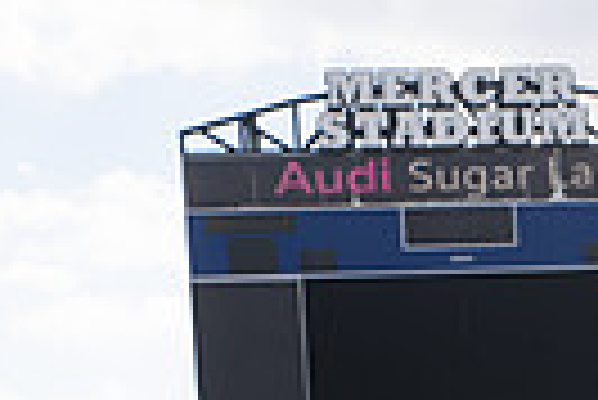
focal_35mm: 135
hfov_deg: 14.8
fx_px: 2245
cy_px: 948
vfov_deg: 9.2
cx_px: 656
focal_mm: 40
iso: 125
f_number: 7.1
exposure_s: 1/320
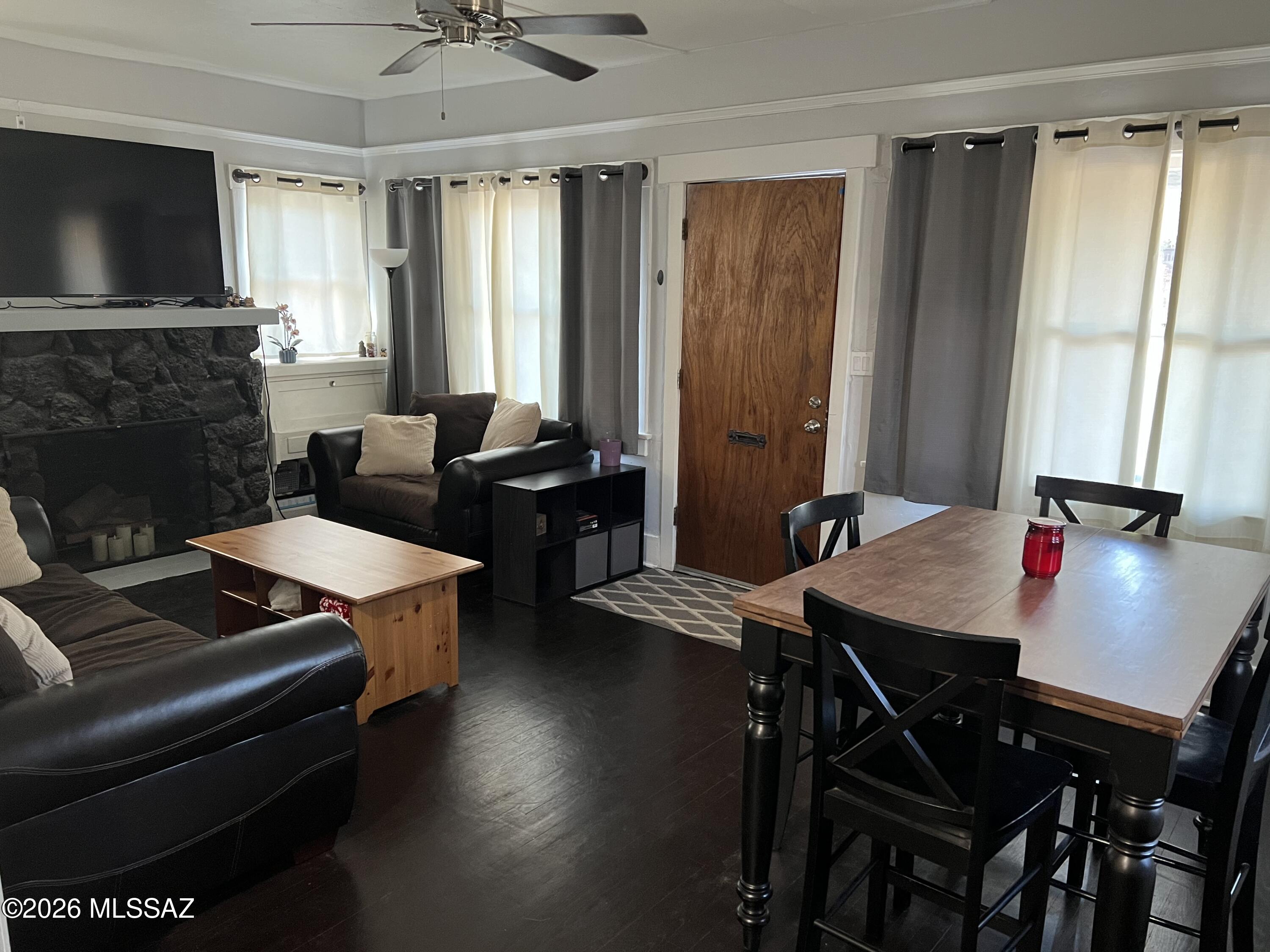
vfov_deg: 53.1
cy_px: 476
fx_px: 954
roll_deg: -0.5
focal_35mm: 26
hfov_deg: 67.3
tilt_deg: -12.7
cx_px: 635
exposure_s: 1/60
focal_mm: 5.7
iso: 500
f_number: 1.5
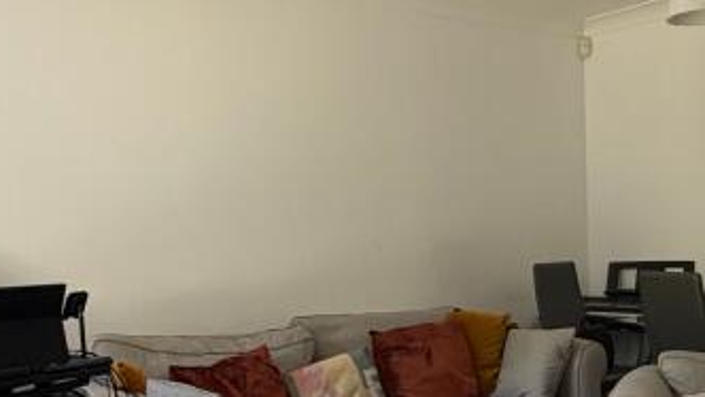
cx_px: 450
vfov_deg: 25.3
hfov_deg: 43.3
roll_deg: +2.8
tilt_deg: -3.0
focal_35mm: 47
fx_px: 879
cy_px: 267
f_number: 2.2
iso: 250
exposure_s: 1/121
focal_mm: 2.22
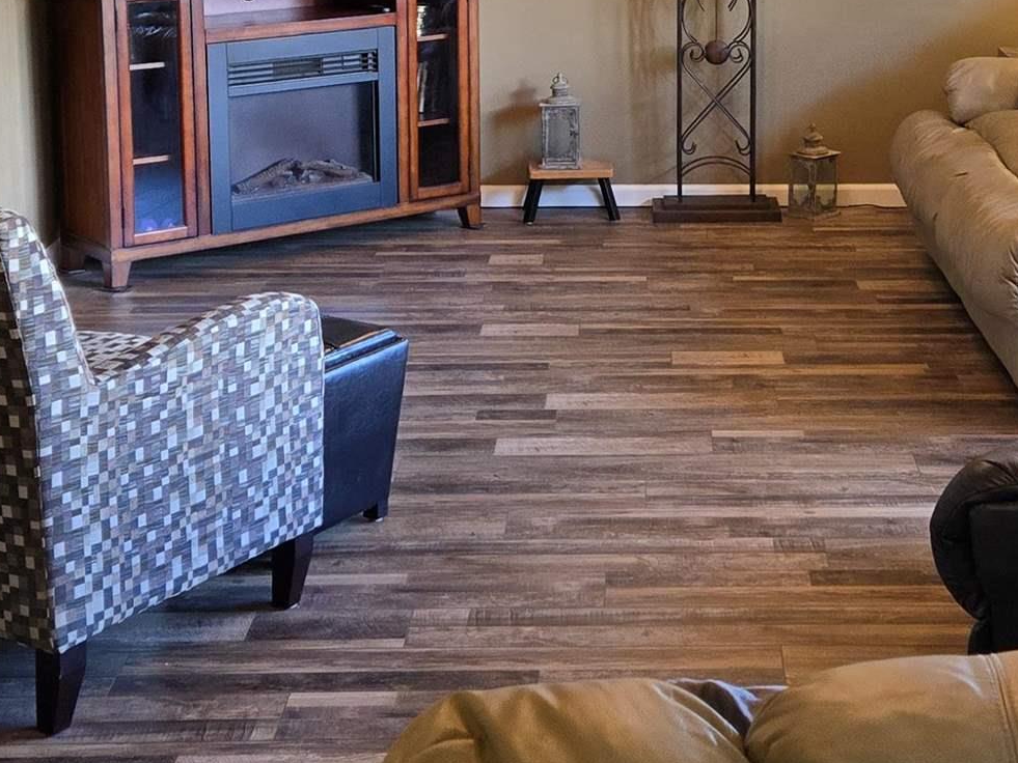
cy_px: 36
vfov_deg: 19.9
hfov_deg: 27.0
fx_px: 2118
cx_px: 600
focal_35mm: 72
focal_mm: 5.4
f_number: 1.8
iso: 200
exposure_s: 1/120
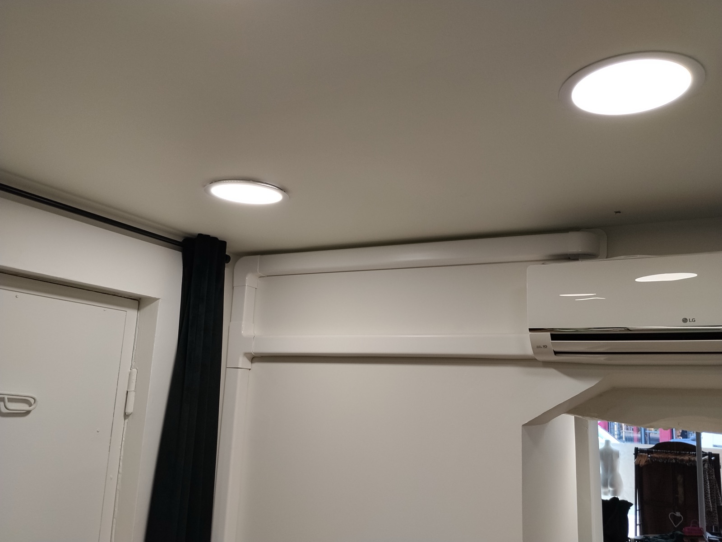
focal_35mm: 29
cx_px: 361
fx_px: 605
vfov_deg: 48.2
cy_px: 271
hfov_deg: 61.7
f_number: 1.8
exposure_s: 1/100
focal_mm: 4.22
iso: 50
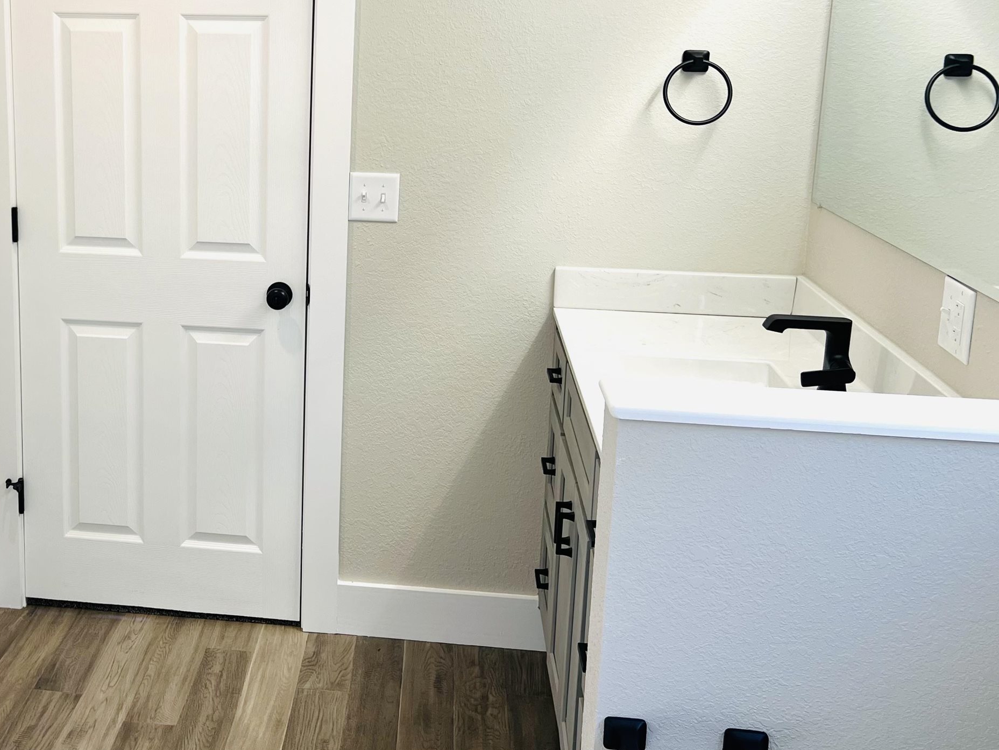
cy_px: 266
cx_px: 233
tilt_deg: -11.3
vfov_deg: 33.4
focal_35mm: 43
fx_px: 1241
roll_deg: -0.8
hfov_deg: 42.3
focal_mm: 5.7
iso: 40
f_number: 1.5
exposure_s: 1/152
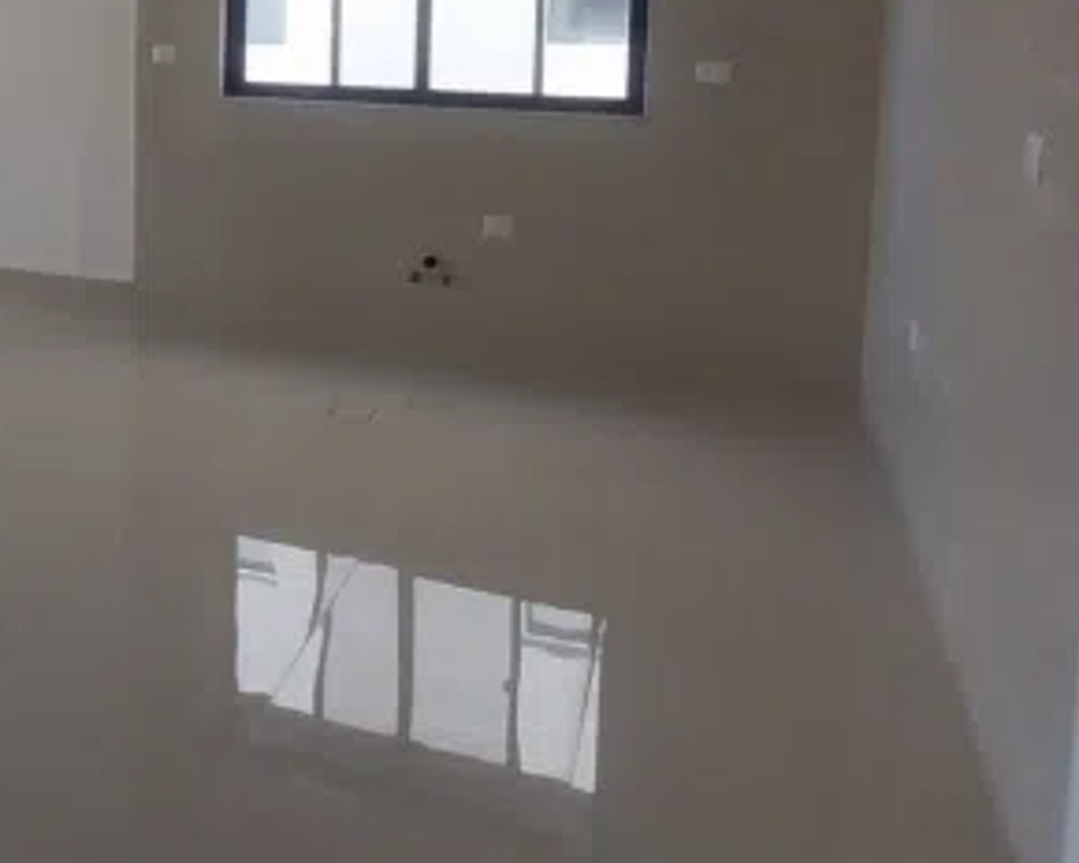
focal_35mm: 28
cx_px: 130
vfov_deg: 47.5
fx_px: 894
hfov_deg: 55.0
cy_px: 126
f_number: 2.2
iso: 101
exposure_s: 1/100
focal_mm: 1.3
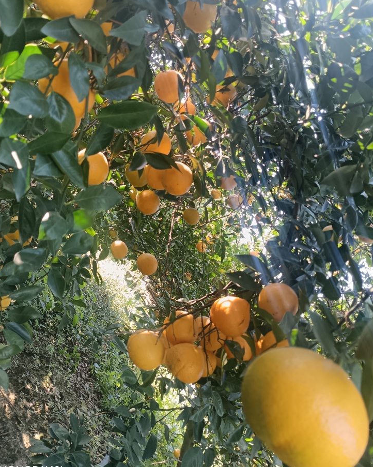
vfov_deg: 58.7
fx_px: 414
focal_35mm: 30
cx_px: 172
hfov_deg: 48.4
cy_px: 220
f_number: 1.8
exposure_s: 1/50
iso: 373
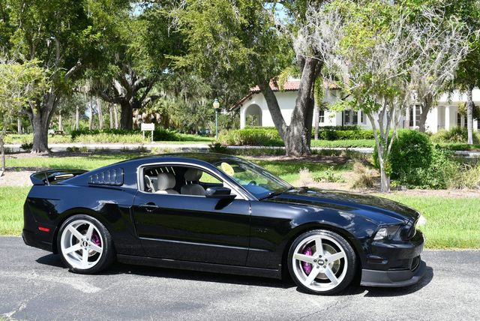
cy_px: 160
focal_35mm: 48
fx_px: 641
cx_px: 240
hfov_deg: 41.1
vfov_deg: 28.1
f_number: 7.1
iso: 200
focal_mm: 24
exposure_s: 1/250
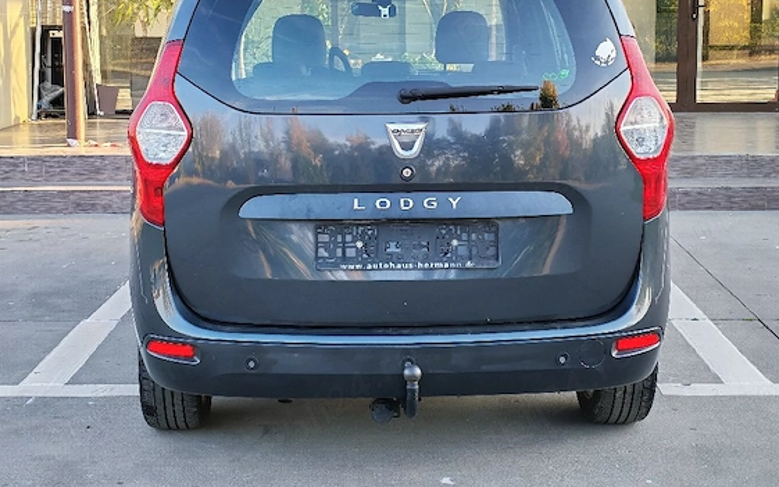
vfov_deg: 19.1
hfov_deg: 30.2
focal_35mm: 68
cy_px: 200
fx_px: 1444
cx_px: 383
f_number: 1.9
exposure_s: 1/100
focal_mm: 6.12
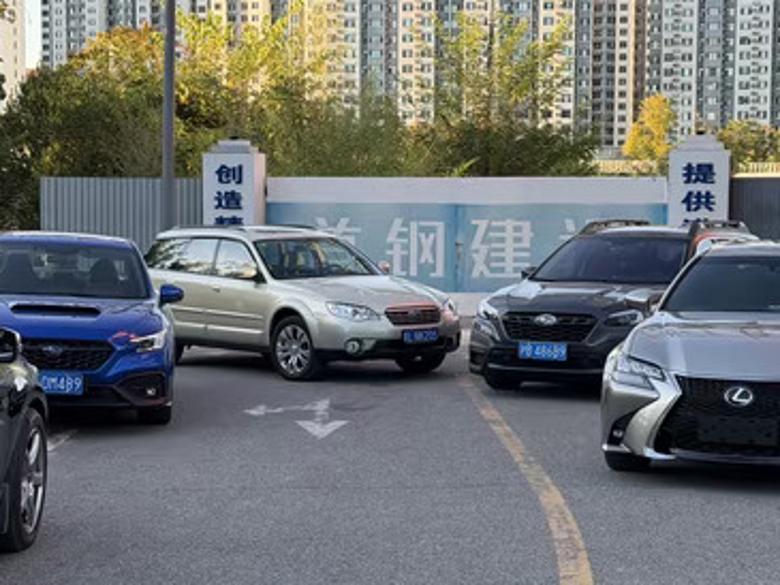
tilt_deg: -4.0
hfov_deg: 24.4
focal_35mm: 80
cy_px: 335
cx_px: 370
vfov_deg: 18.4
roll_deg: -0.4
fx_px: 1803
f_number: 1.78
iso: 100
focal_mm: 6.76
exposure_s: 1/545
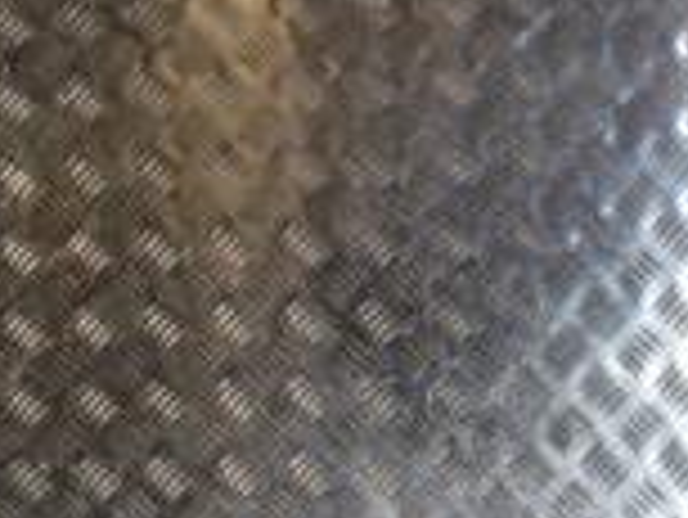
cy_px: 716
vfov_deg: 13.8
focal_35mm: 102
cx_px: 580
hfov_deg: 19.0
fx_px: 2029
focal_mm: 18
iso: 800
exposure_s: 1/200
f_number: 11
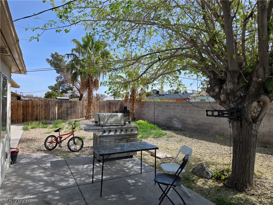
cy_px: 102
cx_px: 136
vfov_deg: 58.9
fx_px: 181
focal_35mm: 23
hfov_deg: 73.9
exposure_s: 1/2921
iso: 50
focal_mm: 5.4
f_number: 1.8
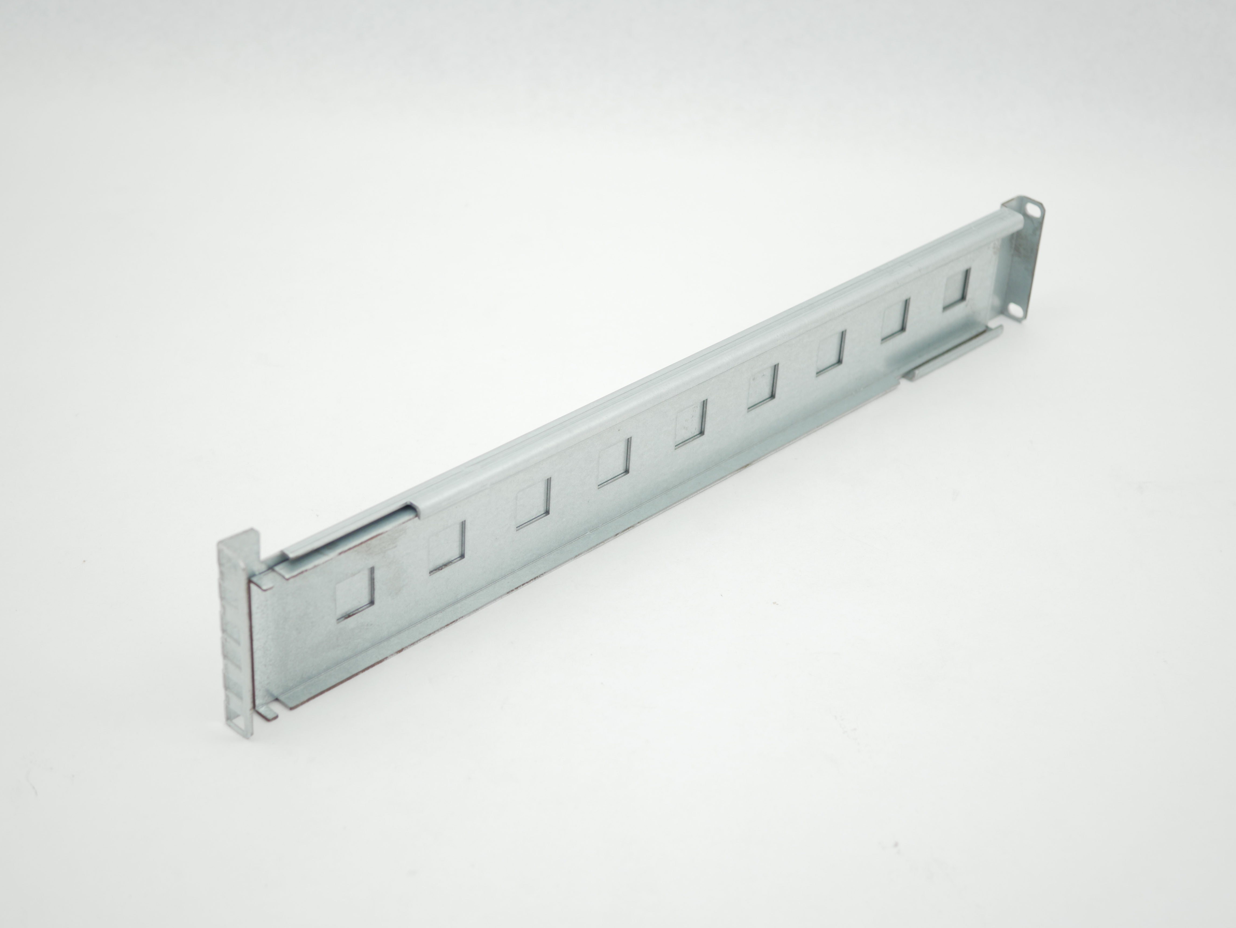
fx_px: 2143
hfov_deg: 32.2
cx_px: 618
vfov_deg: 24.4
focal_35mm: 60
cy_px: 464
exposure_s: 1/125
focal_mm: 30
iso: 200
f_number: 2.8
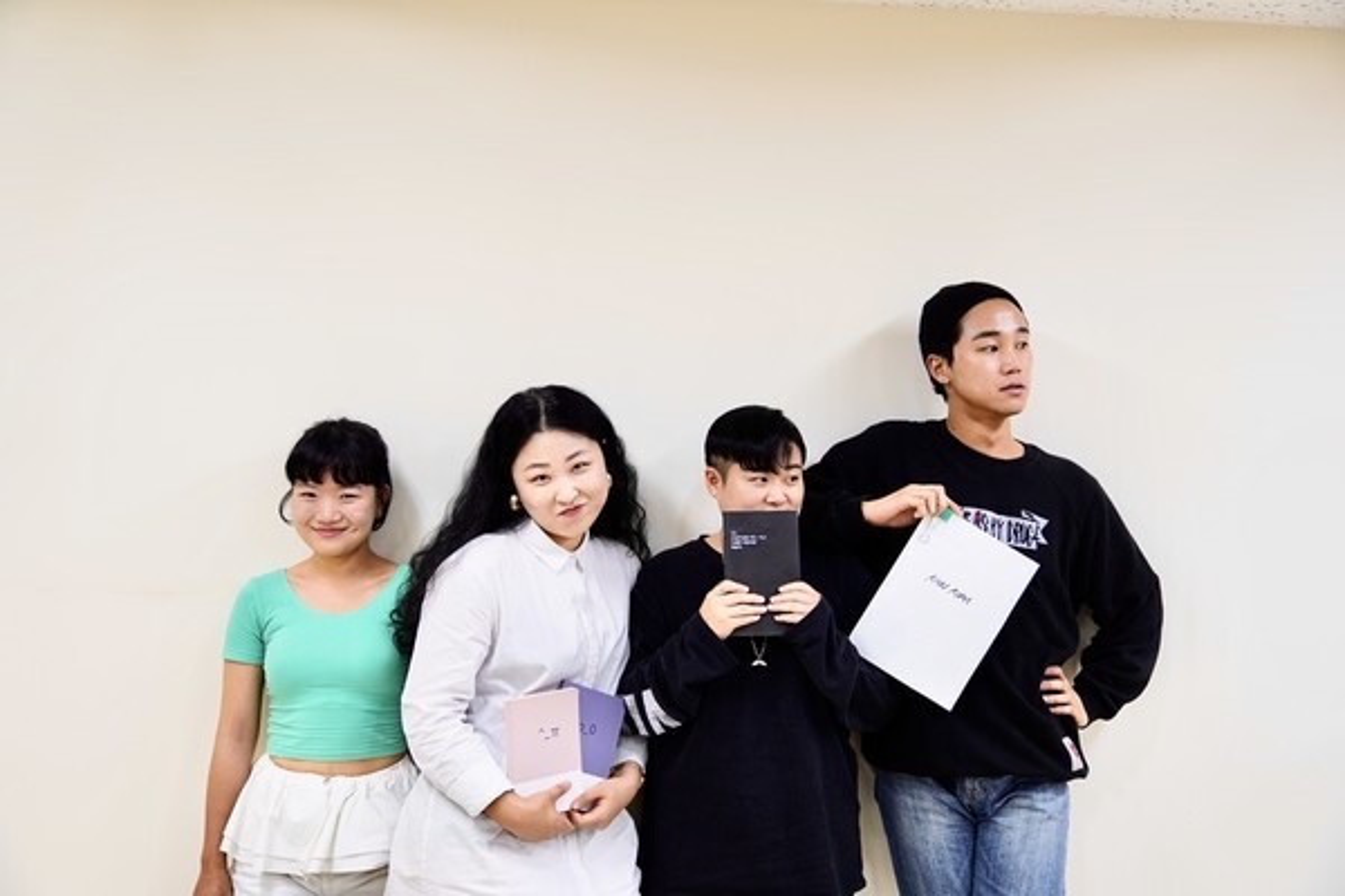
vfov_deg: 41.1
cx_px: 672
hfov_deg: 58.7
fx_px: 1195
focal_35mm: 32
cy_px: 448
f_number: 2.8
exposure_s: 1/80
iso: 400
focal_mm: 32
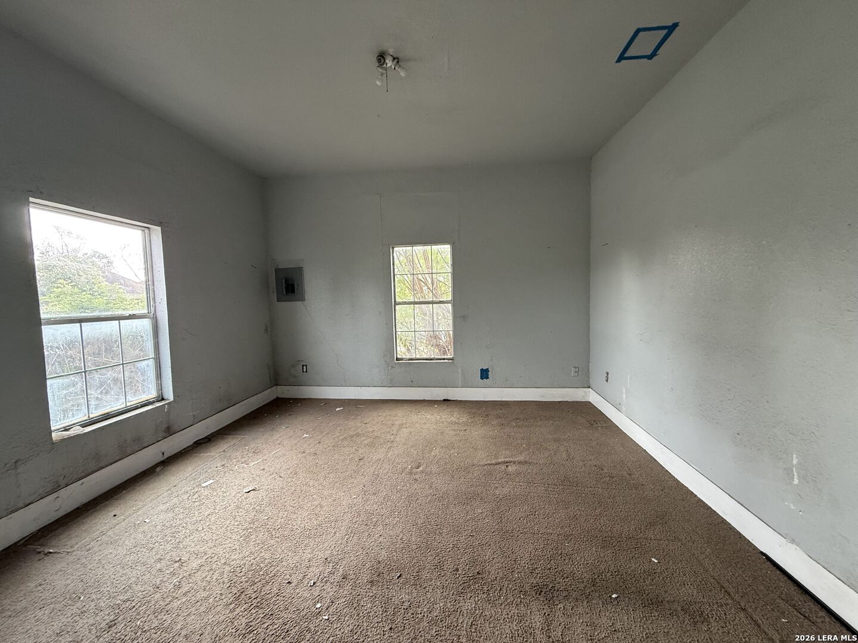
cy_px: 322
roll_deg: +2.1
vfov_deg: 85.7
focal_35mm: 14
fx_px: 347
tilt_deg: -4.0
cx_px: 429
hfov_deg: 102.1
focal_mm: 2.22
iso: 250
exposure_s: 1/99
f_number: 2.2
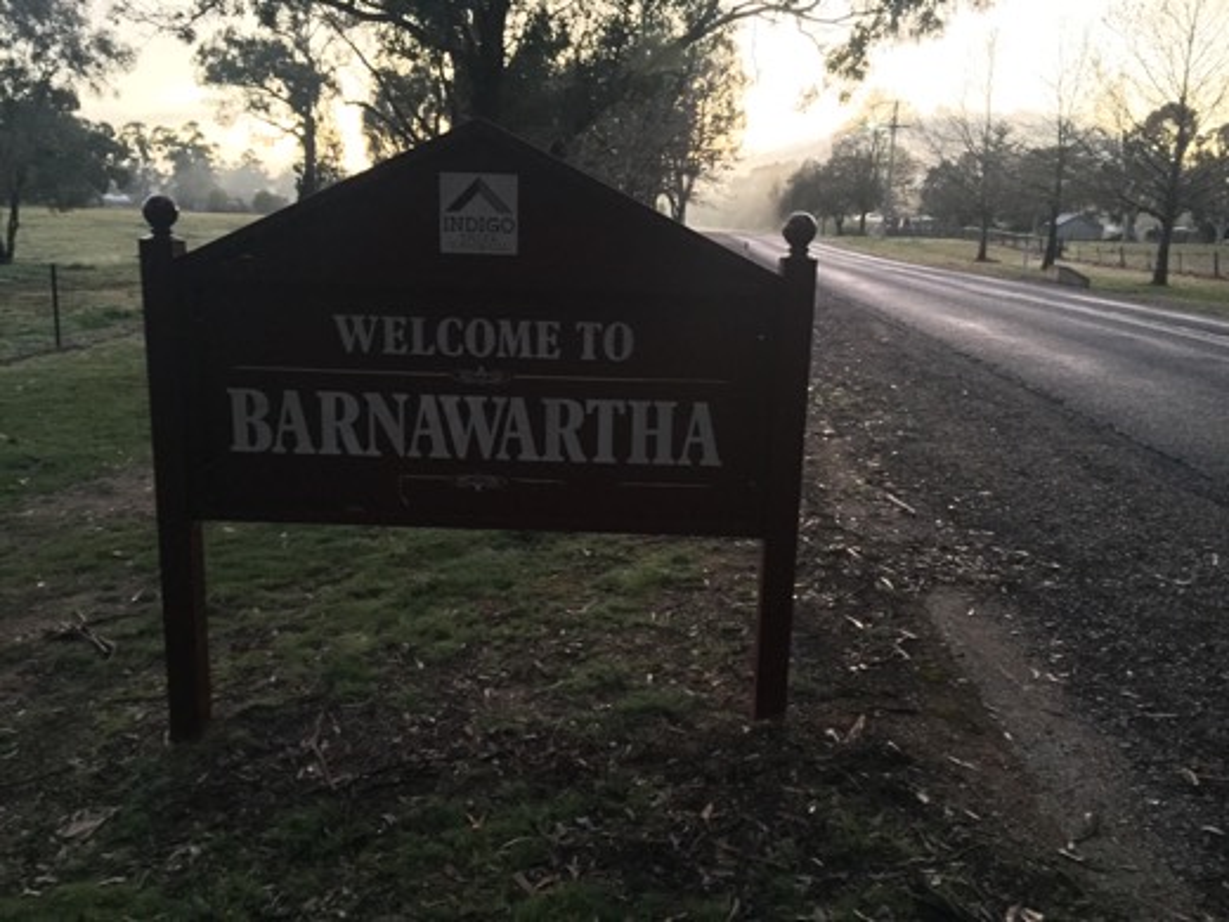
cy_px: 461
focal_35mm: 29
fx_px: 1030
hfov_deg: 61.7
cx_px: 614
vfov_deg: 48.2
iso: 400
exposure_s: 1/15
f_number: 2.2
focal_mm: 4.15
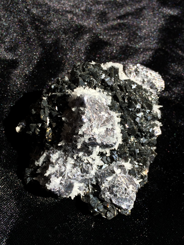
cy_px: 122
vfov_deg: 61.7
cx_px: 92
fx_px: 206
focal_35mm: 29
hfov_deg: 48.2
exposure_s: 1/281
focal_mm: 4.15
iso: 32
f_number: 2.2
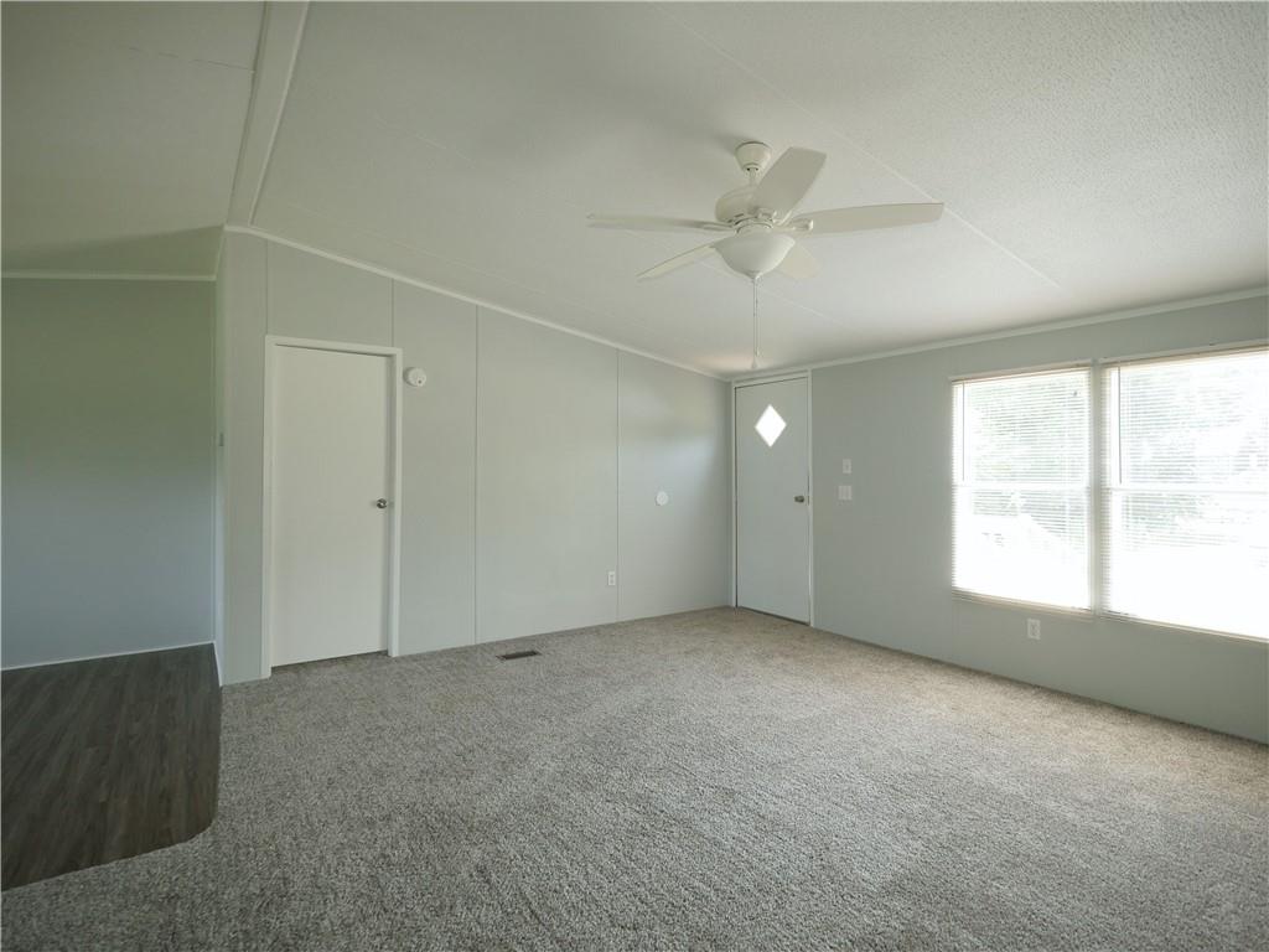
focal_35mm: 18
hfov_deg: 87.8
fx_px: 660
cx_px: 634
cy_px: 476
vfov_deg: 71.6
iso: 400
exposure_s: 1/100
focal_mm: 9
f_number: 2.8
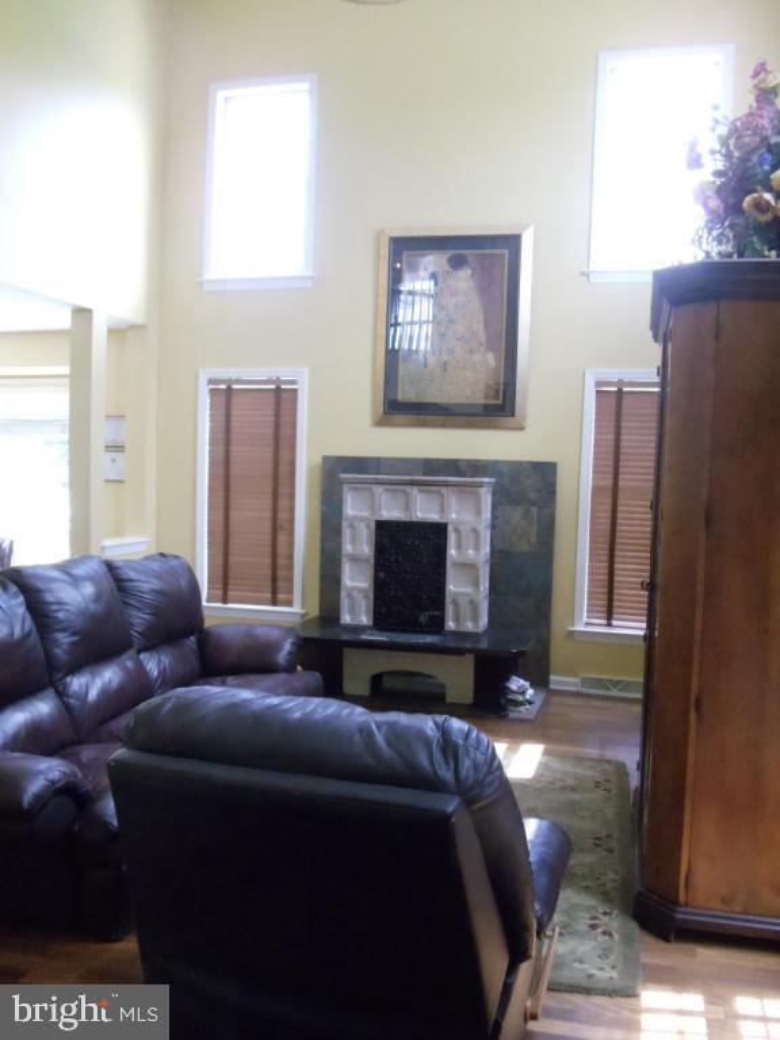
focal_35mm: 44
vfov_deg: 42.9
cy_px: 520
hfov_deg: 32.9
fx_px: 1322
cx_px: 390
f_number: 3.5
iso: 800
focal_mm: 6
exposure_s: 1/125
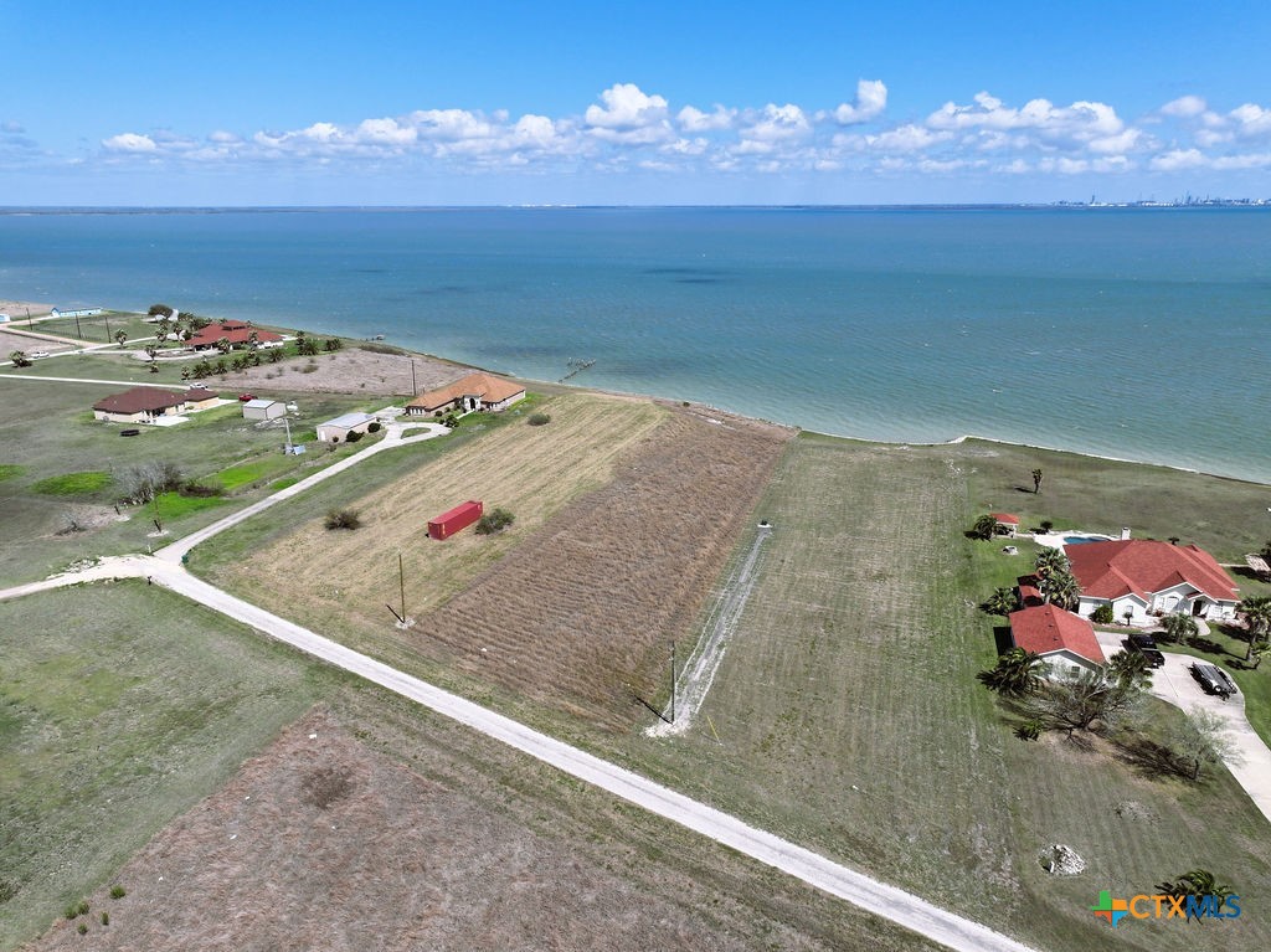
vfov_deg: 56.8
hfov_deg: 71.6
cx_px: 636
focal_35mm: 24
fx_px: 881
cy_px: 476
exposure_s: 1/2000
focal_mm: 12.29
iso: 100
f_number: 2.8
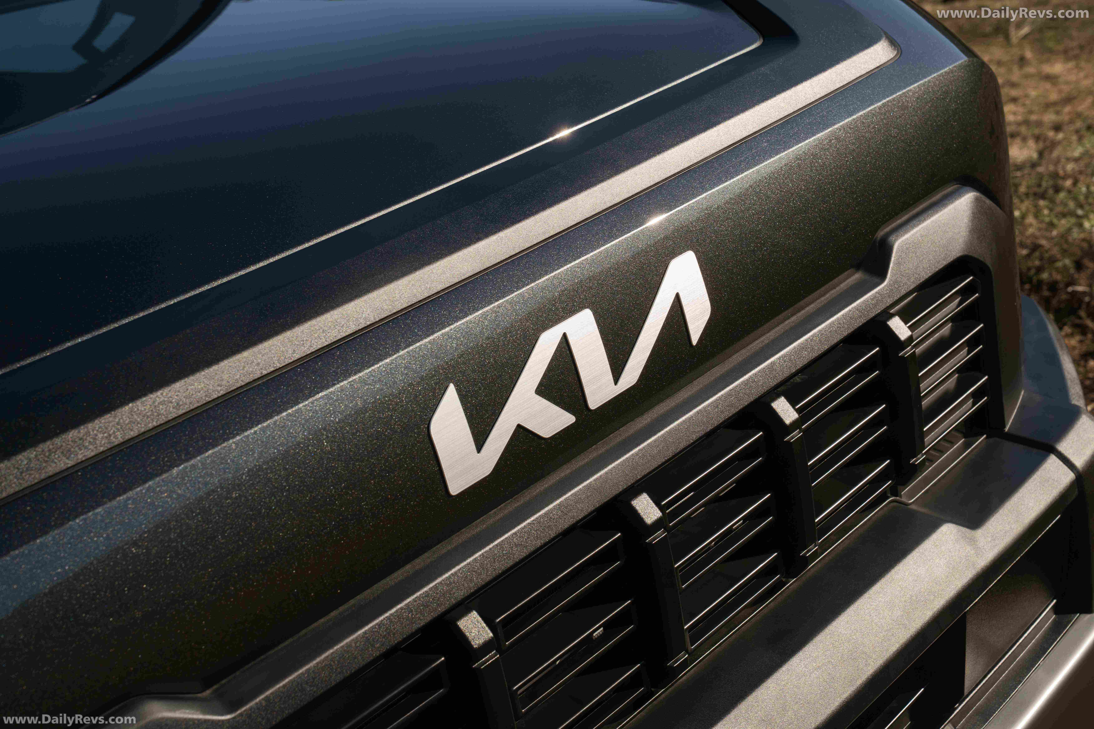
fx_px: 1580
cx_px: 547
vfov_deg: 26.0
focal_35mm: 52
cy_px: 364
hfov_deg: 38.2
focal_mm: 52
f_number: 9
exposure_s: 1/125
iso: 200
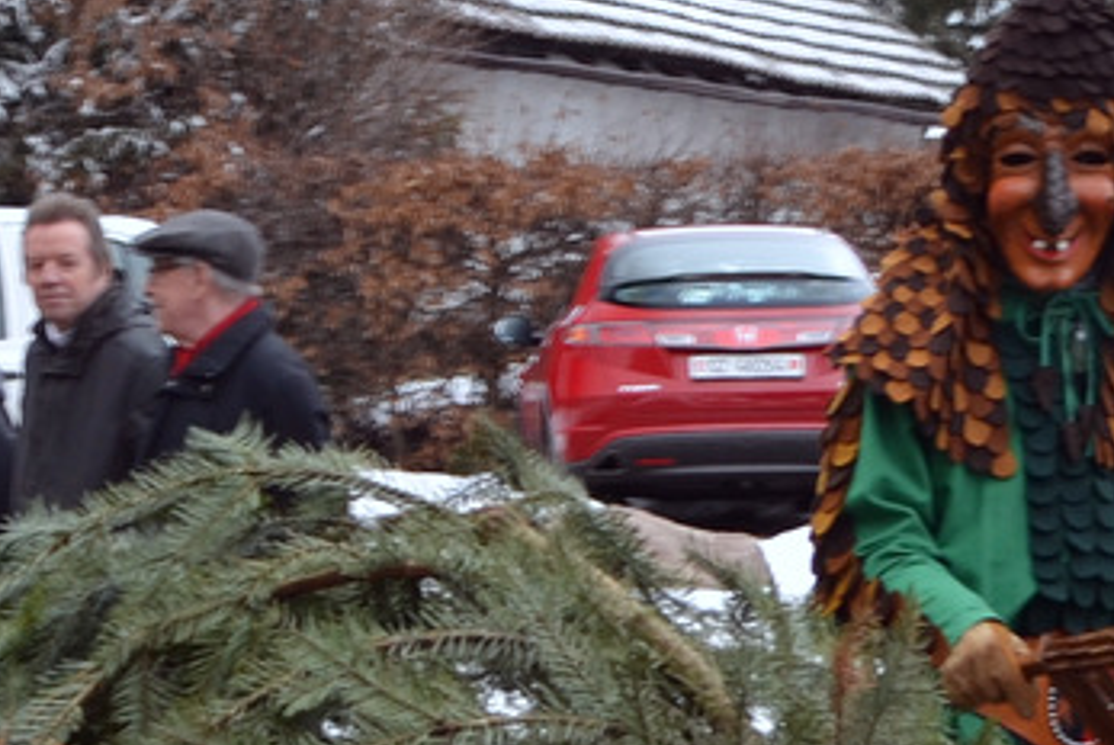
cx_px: -360
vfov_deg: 11.8
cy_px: 896
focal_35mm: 114
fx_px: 3531
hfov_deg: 16.8
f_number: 5.6
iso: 180
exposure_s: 1/125
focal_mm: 22
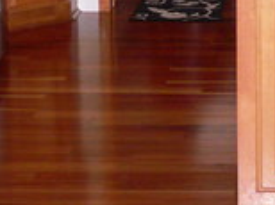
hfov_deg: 12.8
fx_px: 1190
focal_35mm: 150
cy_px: -105
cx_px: 355
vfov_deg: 9.6
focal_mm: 6
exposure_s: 1/60
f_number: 2.8
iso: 300
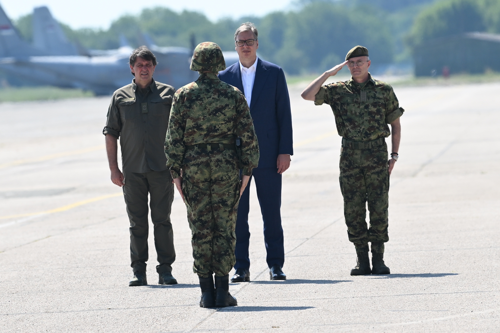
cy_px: 166
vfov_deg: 4.6
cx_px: 250
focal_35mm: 300
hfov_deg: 6.9
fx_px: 4166
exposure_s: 1/2000
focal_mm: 200
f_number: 4
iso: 200
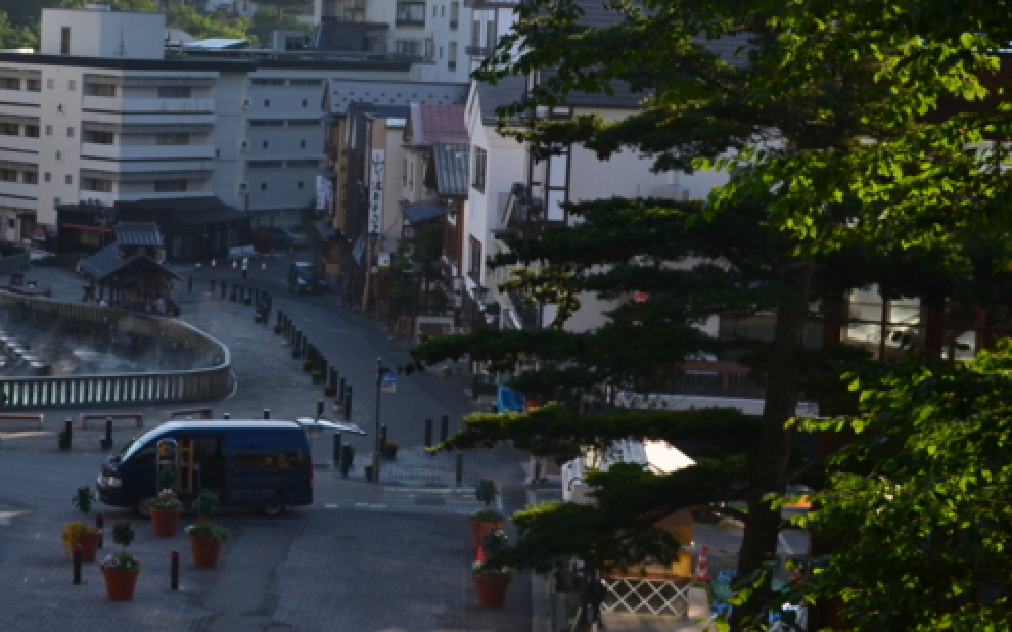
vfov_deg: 15.5
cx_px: 209
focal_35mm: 84
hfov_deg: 24.3
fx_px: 2316
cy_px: 175
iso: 400
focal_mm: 34
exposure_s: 1/400
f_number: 11
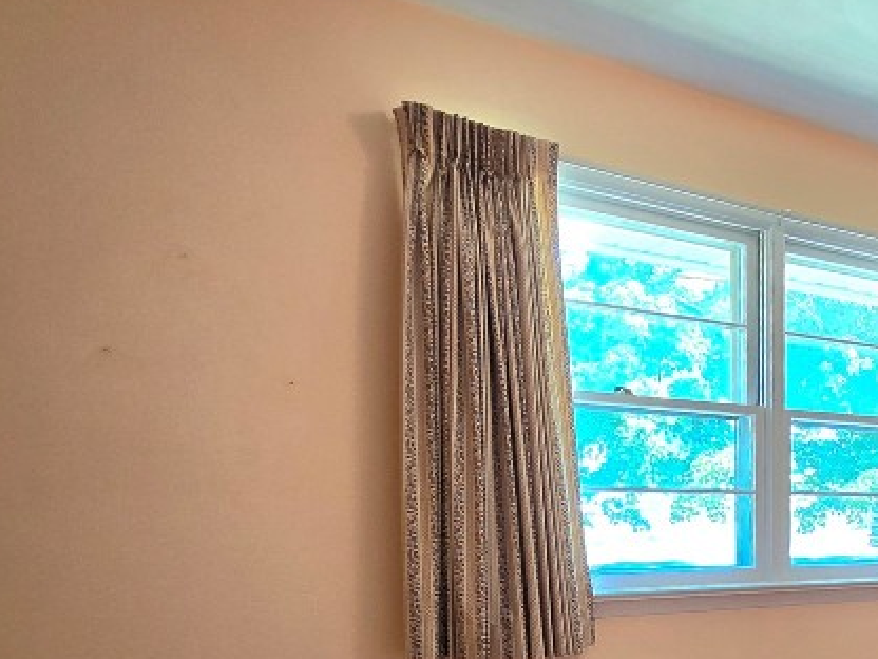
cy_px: 682
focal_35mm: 32
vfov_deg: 38.4
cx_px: 893
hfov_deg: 46.7
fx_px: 812
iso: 100
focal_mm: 2.2
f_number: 2.2
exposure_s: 1/60.2
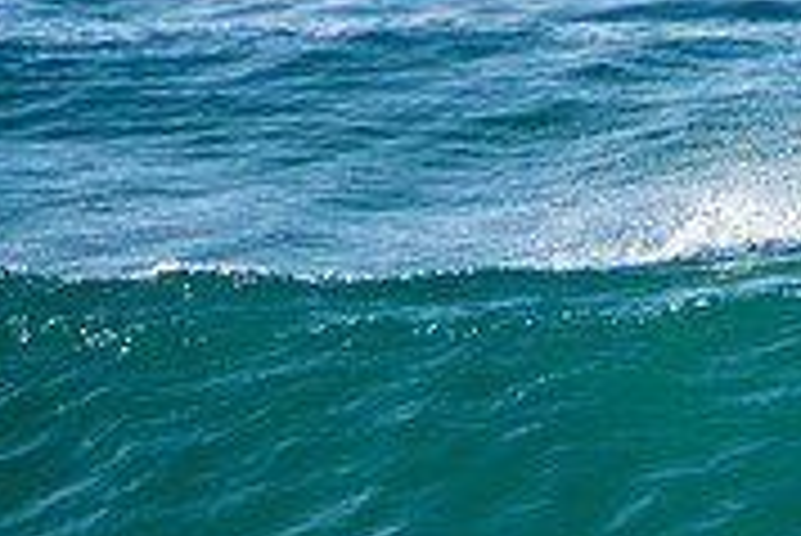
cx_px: 1107
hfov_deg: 1.1
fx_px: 43444
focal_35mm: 1951
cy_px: 597
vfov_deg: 0.7
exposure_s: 1/2000
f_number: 5.6
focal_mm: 400
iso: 360
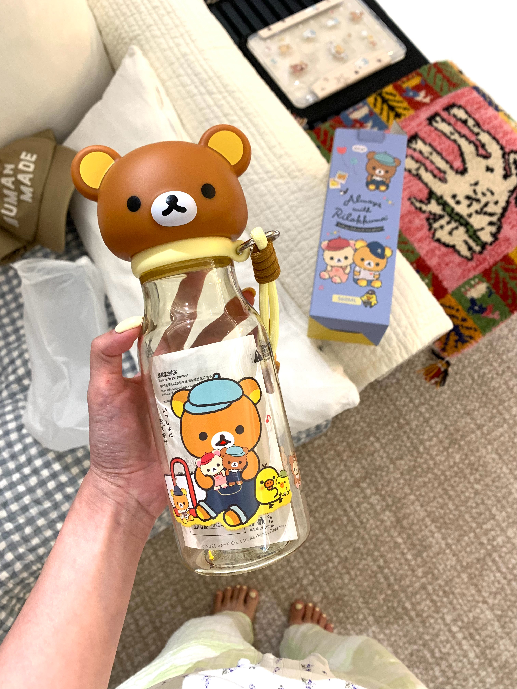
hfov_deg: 53.1
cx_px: 258
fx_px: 518
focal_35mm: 26
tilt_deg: -70.9
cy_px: 344
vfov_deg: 67.3
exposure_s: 1/60
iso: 125
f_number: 1.8
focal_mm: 4.25
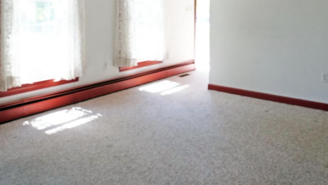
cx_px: 159
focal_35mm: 37
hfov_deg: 54.0
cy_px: 16
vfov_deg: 30.5
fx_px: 322
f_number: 8
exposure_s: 1/250
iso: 4000
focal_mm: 16
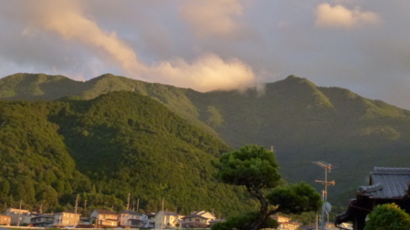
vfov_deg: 17.9
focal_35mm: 67
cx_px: 261
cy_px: 57
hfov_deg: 31.3
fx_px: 728
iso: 400
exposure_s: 1/60
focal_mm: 8
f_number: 4
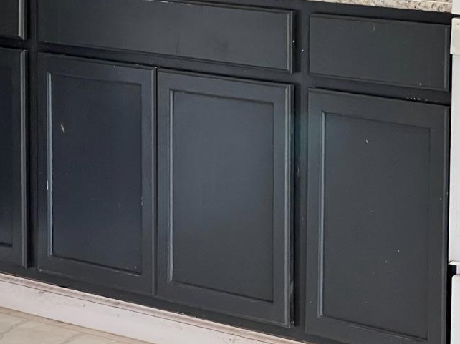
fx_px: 2391
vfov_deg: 8.2
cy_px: -53
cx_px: 322
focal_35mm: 180
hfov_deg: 11.0
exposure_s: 1/60
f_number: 2.8
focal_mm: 9
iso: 400
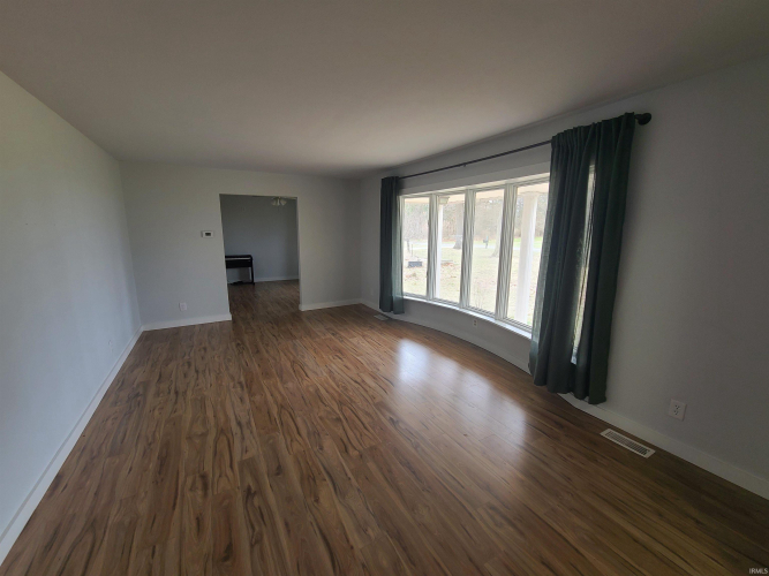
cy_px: 288
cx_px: 384
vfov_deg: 89.9
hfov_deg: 106.2
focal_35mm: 13
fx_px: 289
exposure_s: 1/120
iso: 100
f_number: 2.2
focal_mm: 2.2
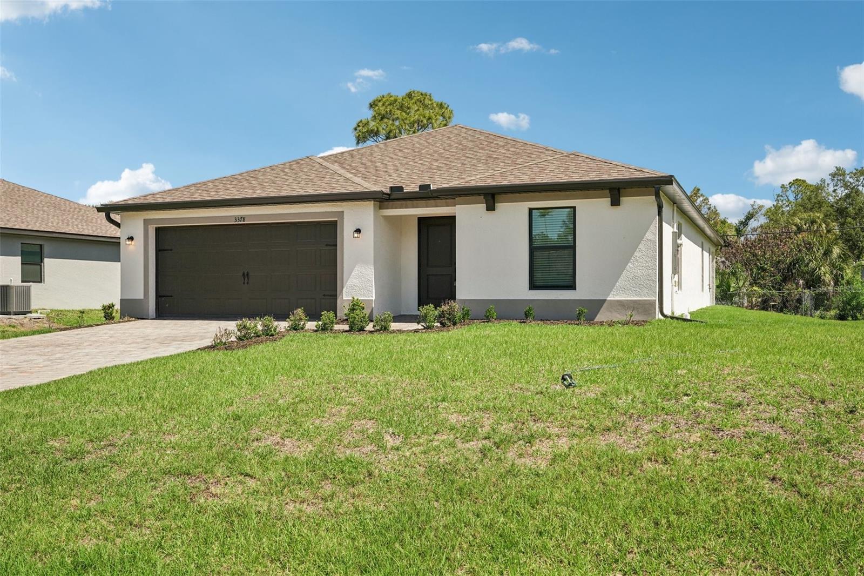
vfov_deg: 38.3
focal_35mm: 34
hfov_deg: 55.1
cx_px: 432
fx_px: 828
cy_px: 288
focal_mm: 34.5
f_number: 8
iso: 400
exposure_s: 1/1000
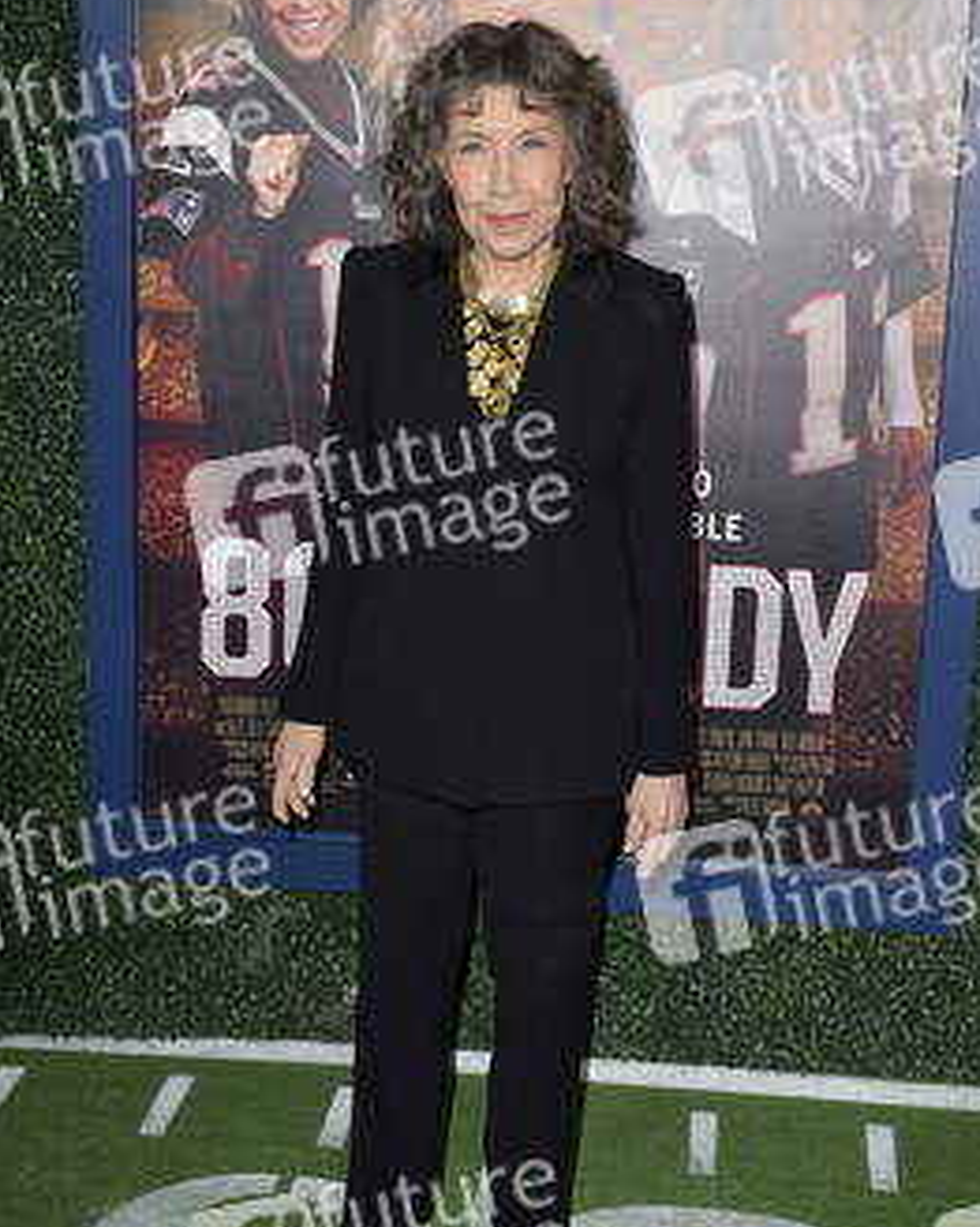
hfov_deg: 27.6
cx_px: 488
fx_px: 1996
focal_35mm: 55
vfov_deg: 34.1
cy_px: 688
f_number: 6.3
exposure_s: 1/250
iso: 400
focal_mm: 48
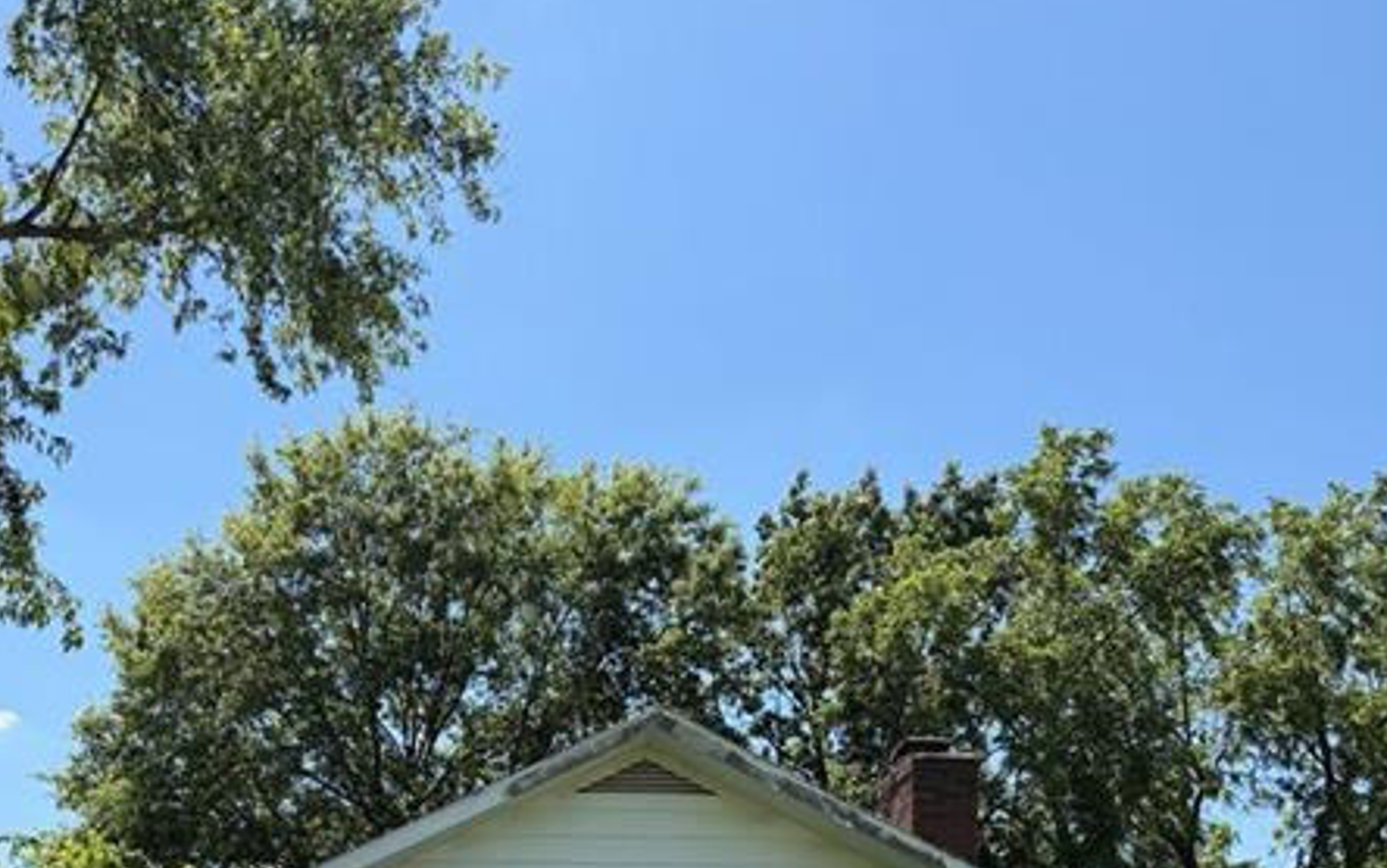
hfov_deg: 44.9
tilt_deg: +4.5
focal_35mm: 44
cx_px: 522
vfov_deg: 25.8
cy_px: 1077
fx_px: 1664
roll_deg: -0.6
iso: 80
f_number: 1.78
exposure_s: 1/2703
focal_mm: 6.76
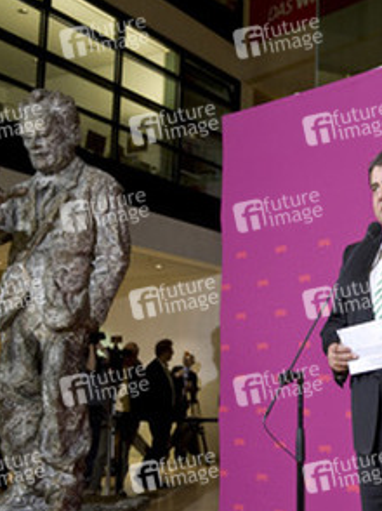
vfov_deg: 34.4
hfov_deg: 25.7
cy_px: 256
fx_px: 825
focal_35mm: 56
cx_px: 300
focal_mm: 38
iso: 1000
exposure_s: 1/125
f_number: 4
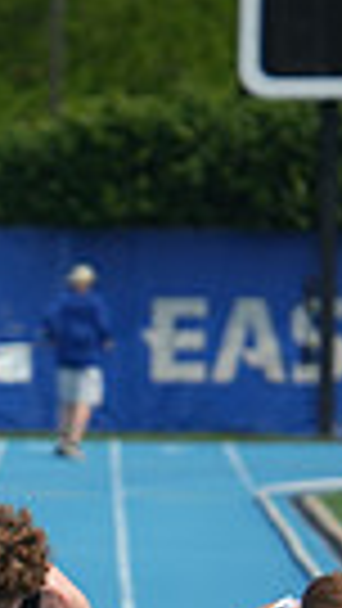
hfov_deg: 1.2
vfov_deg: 2.2
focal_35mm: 992
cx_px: -950
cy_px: 642
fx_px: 15983
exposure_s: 1/3200
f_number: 5.6
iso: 500
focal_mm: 220
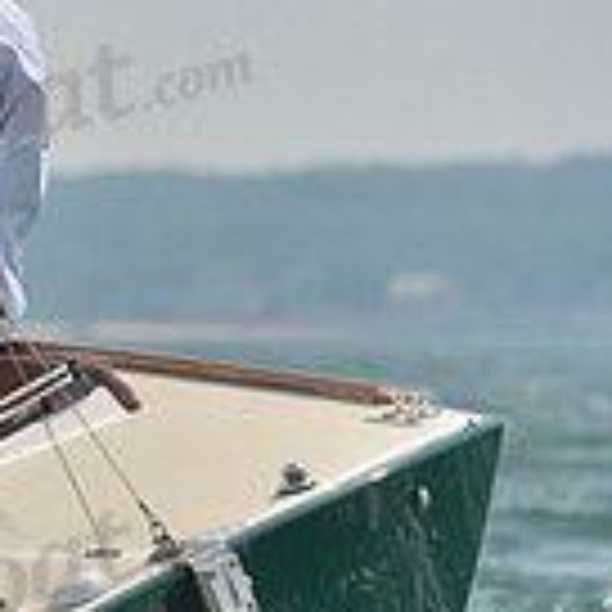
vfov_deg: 2.4
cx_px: -612
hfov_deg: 2.4
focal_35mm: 724
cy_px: 430
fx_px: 14482
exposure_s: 1/1600
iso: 200
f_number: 5.6
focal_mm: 200
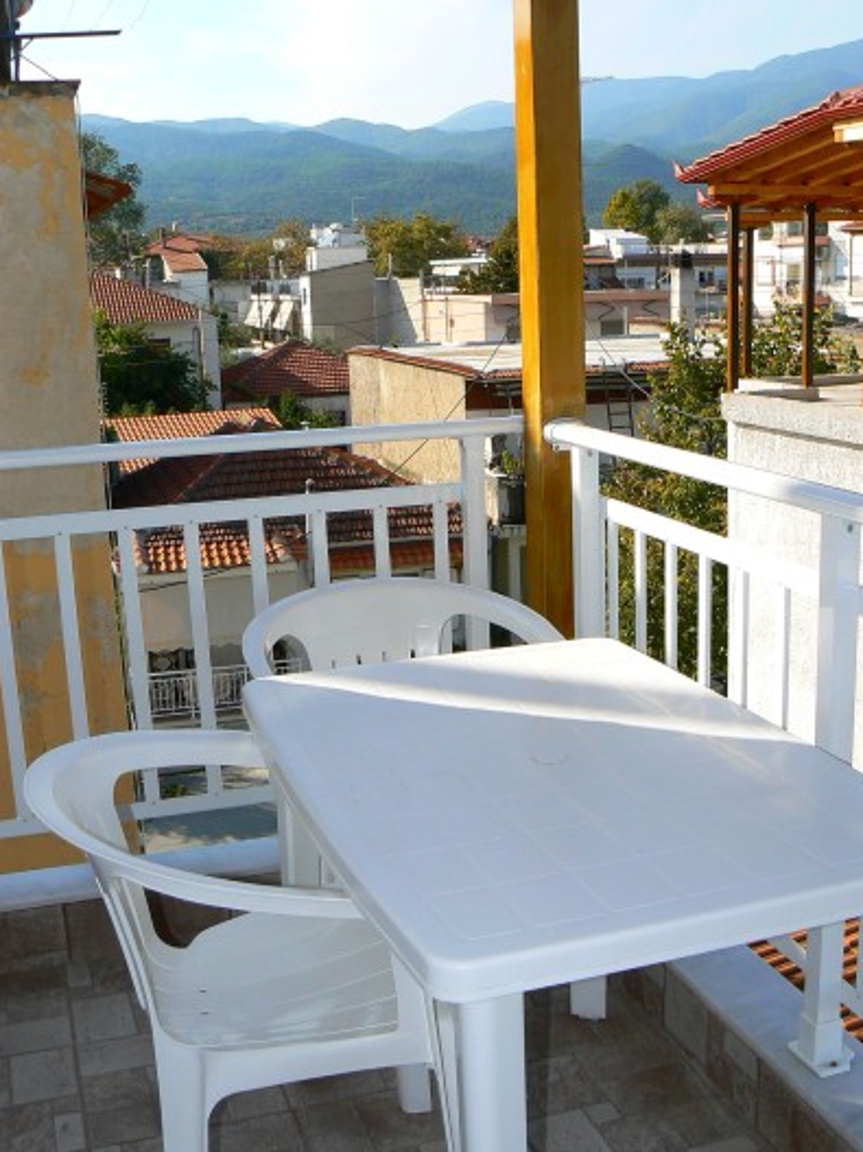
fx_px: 1363
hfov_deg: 35.1
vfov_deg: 45.8
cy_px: 603
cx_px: 489
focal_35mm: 41
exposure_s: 1/500
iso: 80
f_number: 5.6
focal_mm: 6
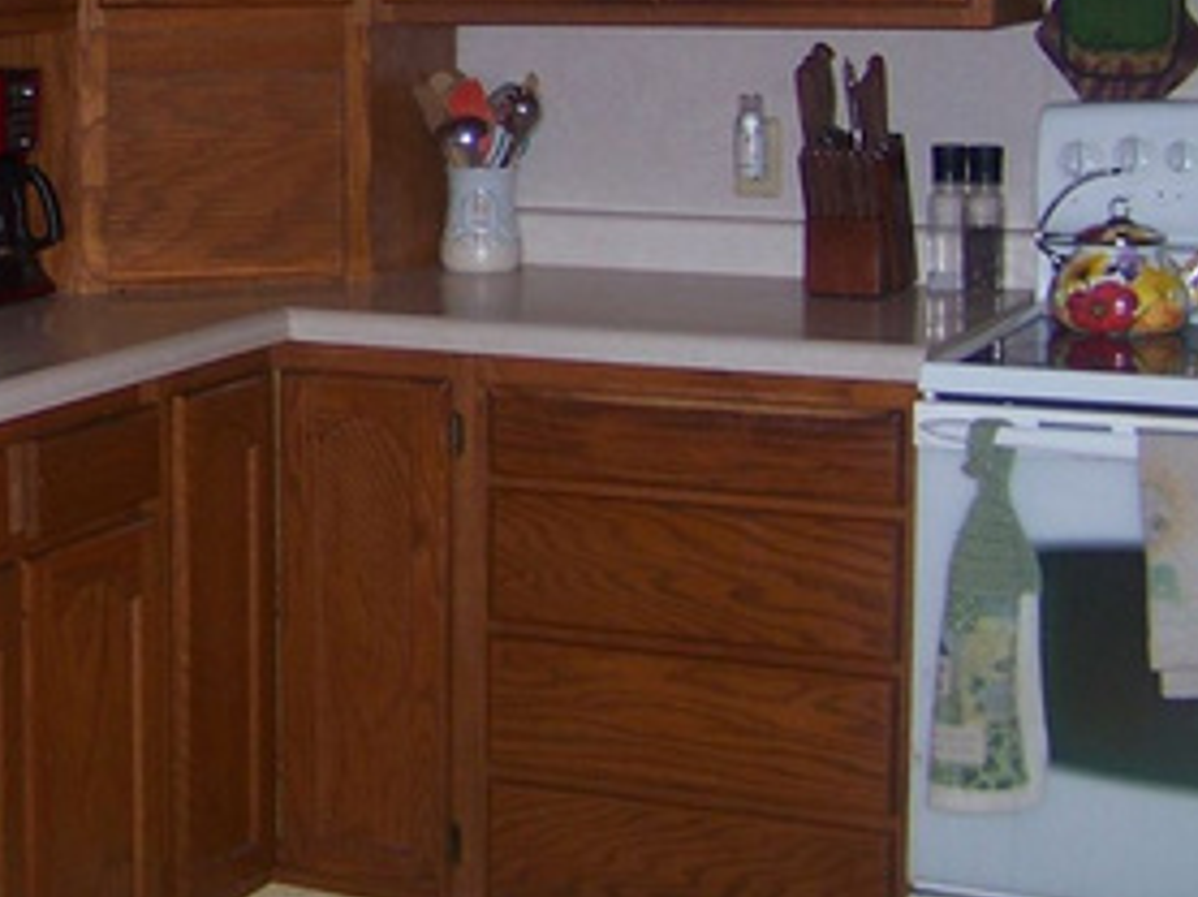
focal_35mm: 83
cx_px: 56
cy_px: 138
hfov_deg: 22.8
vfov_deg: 17.6
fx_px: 2870
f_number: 2.8
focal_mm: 5.85
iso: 64
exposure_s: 1/125
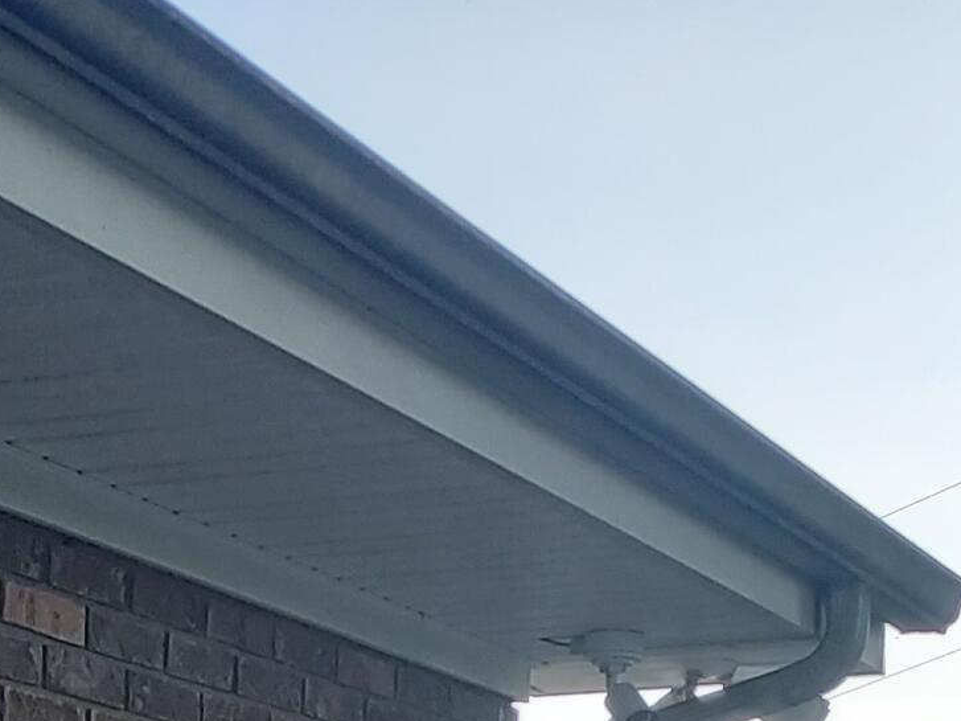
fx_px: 2748
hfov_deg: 19.7
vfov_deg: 13.4
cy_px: 1294
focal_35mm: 99
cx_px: 239
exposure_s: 1/143
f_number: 1.8
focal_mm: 4.6
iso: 40
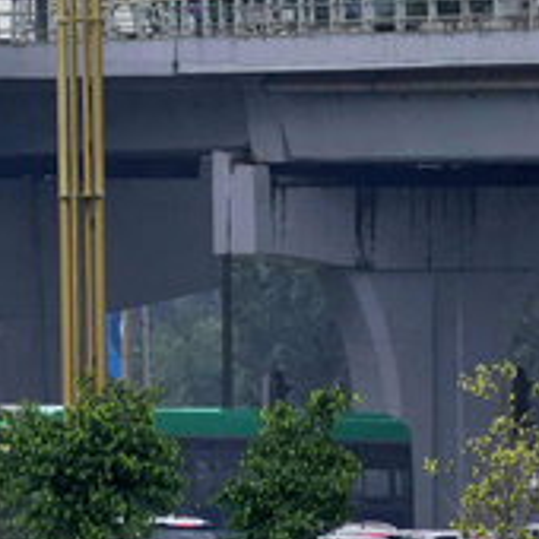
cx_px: -542
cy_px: -342
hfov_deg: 1.7
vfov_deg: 1.7
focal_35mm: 1021
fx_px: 17986
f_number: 2.8
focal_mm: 200
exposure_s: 1/3200
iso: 640
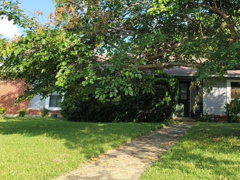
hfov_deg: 40.8
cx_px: 156
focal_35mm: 46
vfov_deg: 31.2
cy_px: 57
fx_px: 319
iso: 20
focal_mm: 7
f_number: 1.8
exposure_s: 1/416
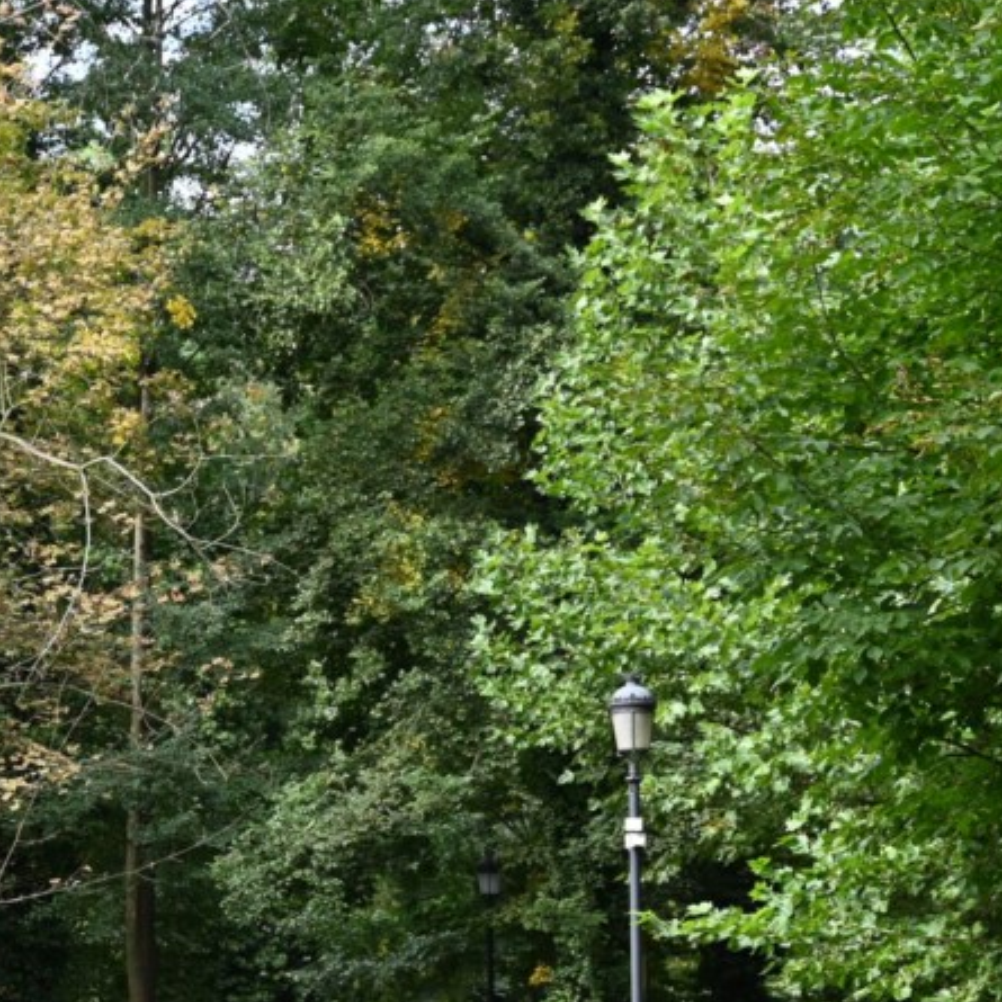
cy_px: 643
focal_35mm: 110
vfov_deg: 15.8
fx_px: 3602
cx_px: -38
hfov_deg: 15.5
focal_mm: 48
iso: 200
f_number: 4.5
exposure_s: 1/250
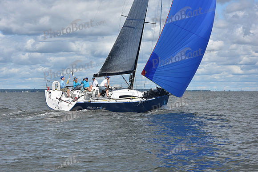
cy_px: 86
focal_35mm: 102
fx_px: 731
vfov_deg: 13.4
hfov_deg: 20.0
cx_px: 129
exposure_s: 1/800
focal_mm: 102
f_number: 11
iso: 250
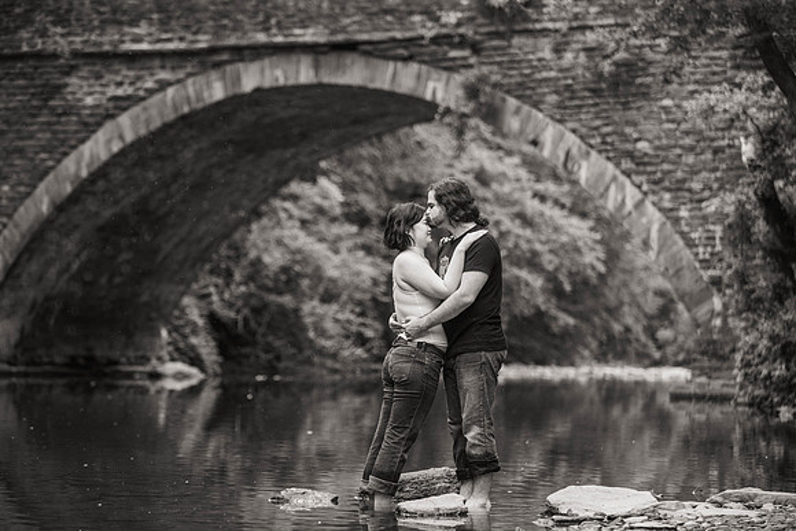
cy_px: 256
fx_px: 2459
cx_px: 393
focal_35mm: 111
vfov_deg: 12.3
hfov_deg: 18.4
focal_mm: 102
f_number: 2.8
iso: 1600
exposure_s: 1/640
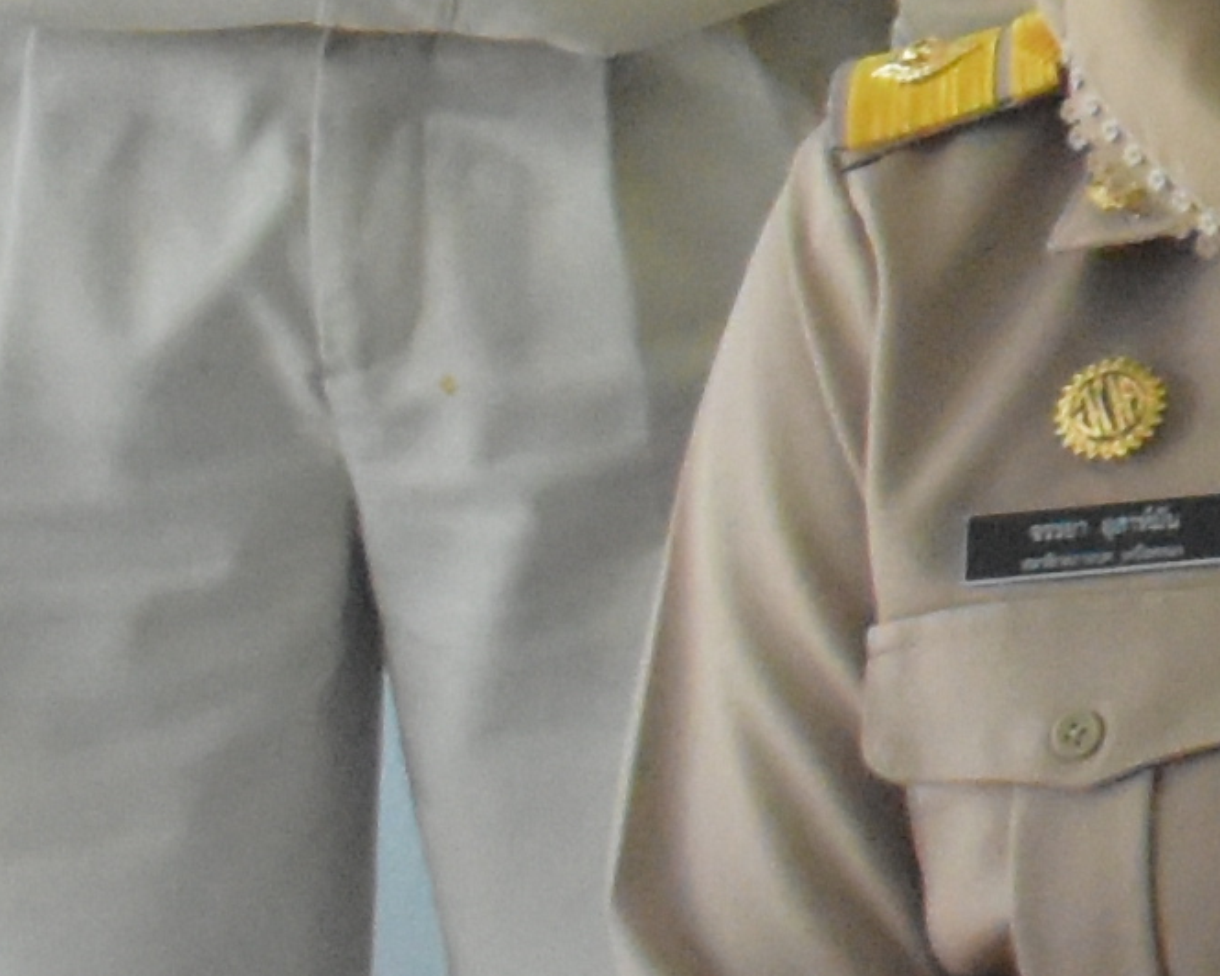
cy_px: -1227
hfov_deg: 4.7
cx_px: 4350
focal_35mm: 381
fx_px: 13757
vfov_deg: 4.0
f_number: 7.1
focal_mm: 30
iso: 3200
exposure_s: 1/200
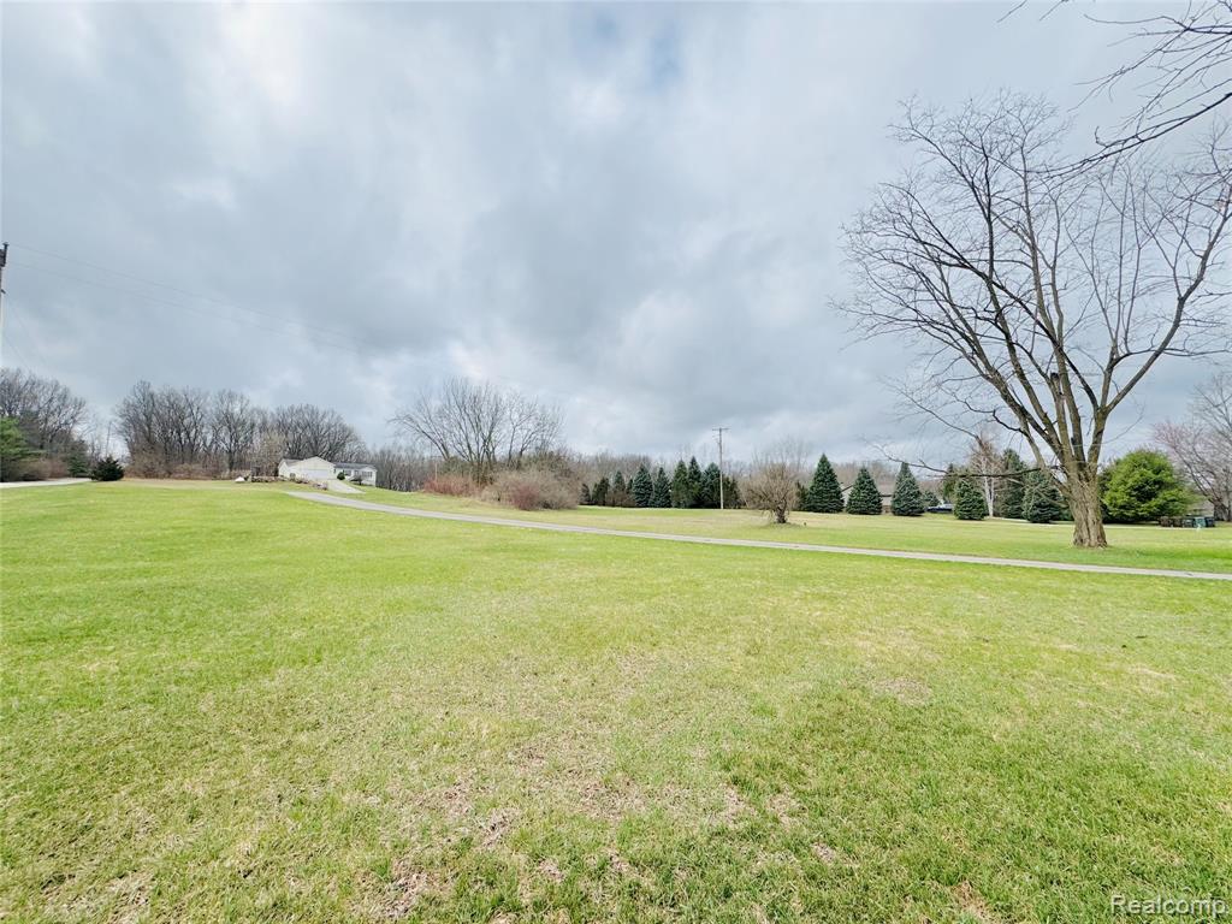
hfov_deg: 102.1
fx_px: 498
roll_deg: -0.1
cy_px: 462
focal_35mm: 14
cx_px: 616
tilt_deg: +6.0
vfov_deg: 85.7
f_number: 2.2
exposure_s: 1/2674
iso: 50
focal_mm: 2.22
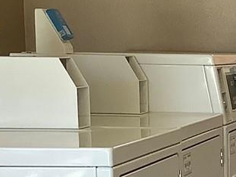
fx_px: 1084
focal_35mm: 159
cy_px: 184
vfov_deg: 9.3
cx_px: 430
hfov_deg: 11.5
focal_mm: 3.3
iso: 50
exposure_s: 1/60
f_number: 2.4
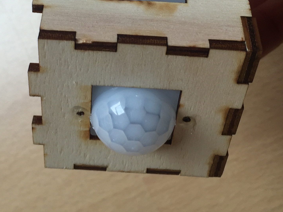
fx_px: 540
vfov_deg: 21.7
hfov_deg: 29.3
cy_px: 19
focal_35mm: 66
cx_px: 112
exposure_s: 1/100
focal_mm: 4.15
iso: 32
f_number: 2.2
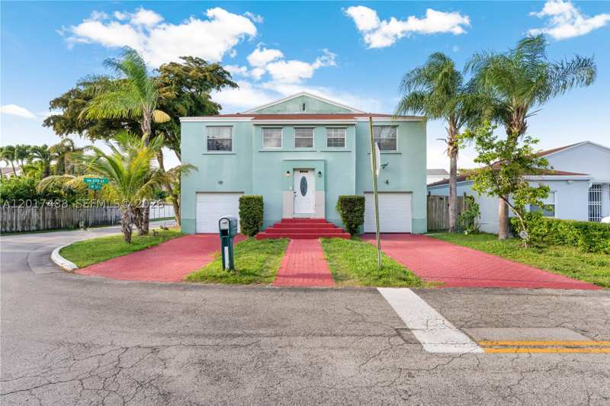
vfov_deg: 62.9
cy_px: 203
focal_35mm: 20
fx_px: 332
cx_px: 305
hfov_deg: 85.1
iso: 125
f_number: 11
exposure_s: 1/13
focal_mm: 19.6
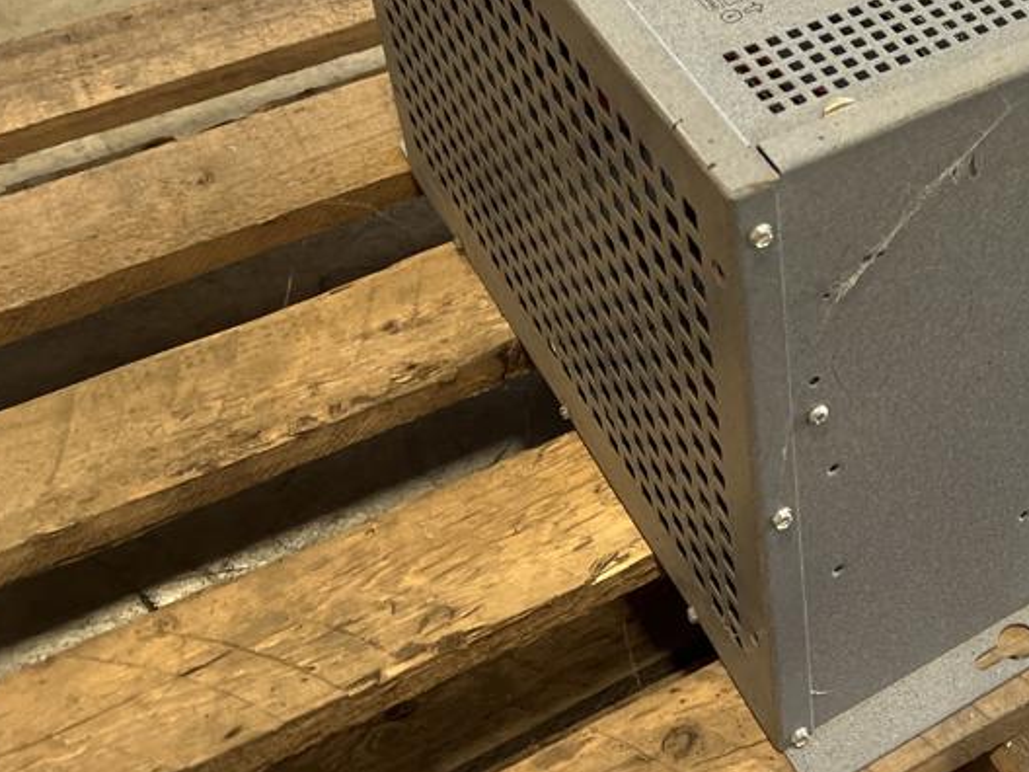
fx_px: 1873
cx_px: 1097
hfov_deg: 28.3
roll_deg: -3.7
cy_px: -8
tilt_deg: -38.0
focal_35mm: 63
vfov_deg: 22.4
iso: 100
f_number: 1.5
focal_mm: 5.7
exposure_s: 1/121
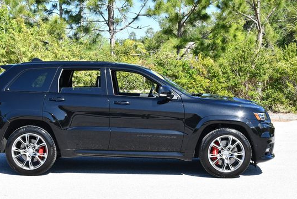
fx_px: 570
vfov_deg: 19.8
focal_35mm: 69
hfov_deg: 29.2
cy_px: 90
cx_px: 126
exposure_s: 1/250
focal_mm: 29
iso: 200
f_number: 7.1
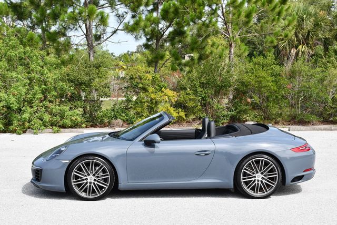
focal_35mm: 52
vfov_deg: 26.0
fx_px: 487
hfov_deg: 38.2
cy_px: 112
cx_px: 168
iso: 200
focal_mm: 26
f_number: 8
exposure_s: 1/250
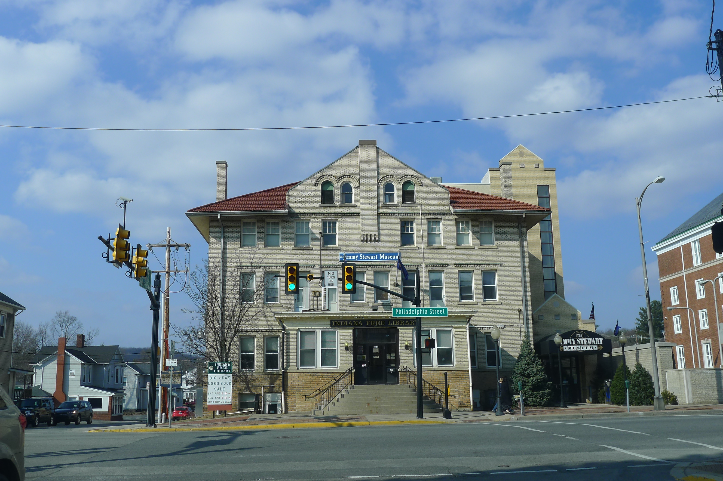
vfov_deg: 37.8
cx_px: 362
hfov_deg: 54.5
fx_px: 703
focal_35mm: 35
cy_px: 240
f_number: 4
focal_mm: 7.5
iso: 80
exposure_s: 1/640
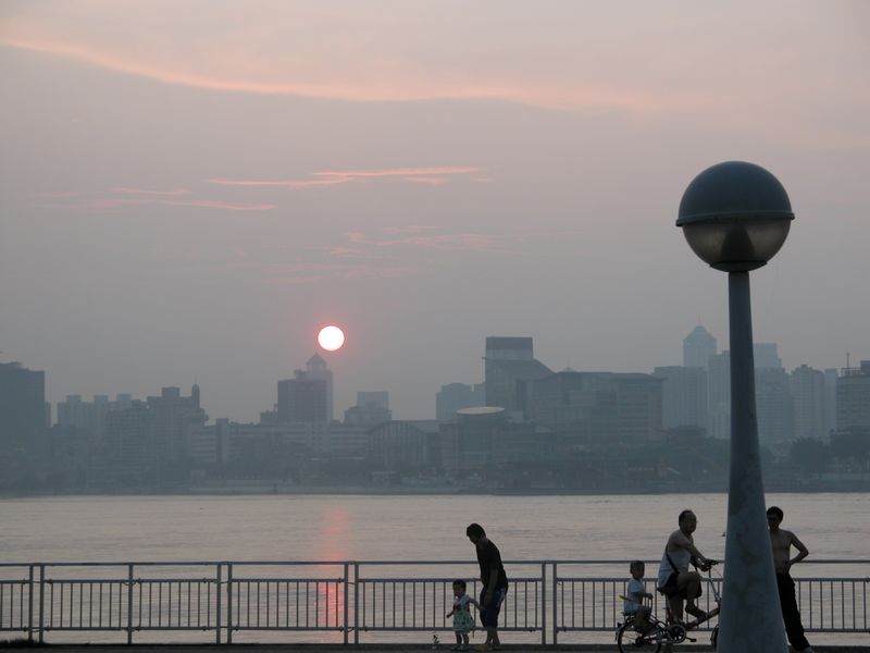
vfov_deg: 12.8
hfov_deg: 17.0
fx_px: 2915
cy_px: 326
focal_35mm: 116
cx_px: 435
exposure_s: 1/156
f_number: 4.2
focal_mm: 29.5
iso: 100
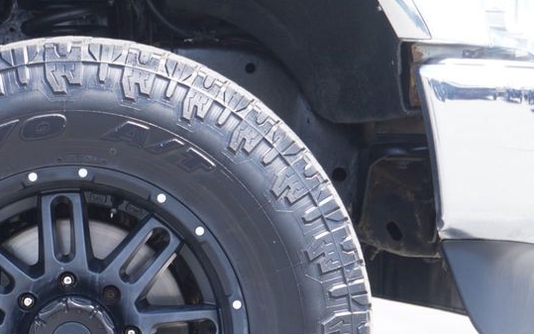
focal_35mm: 122
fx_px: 1776
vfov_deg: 10.6
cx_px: 82
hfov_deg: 16.9
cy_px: 337
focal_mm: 42
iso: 100
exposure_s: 1/80
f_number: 5.6
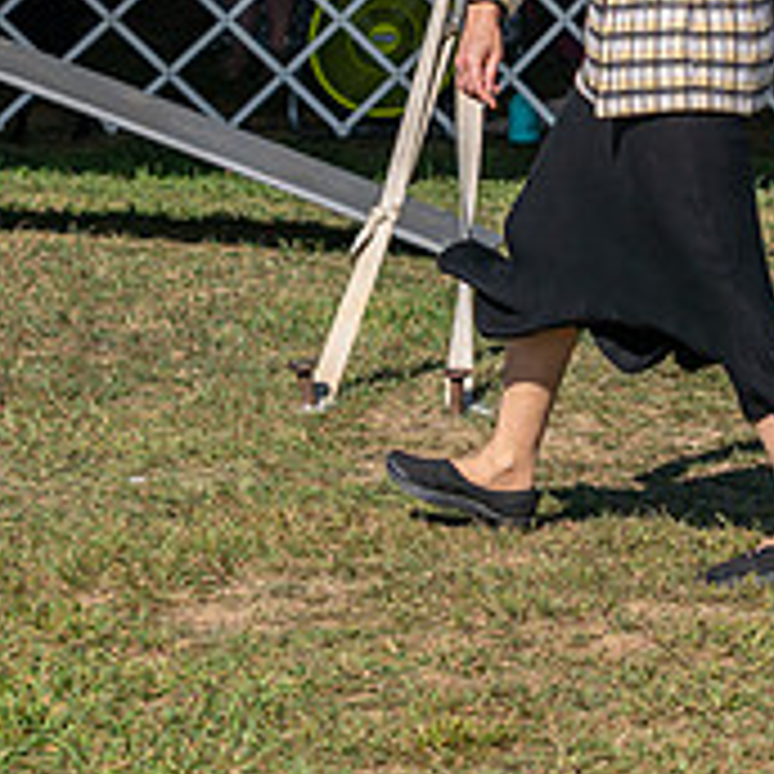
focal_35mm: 267
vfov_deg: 6.5
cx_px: 844
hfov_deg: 6.5
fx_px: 6754
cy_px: 27
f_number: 4.5
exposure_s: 1/1250
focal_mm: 80
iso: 100
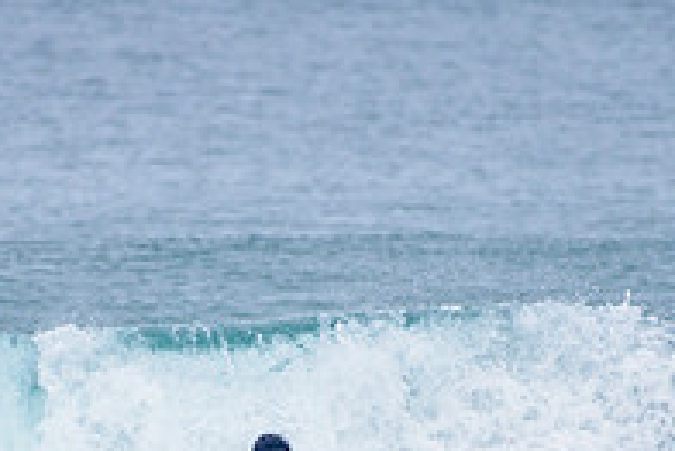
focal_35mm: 1477
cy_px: 542
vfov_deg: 0.9
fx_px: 27713
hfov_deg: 1.4
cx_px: 241
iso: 280
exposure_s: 1/2000
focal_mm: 500
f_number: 5.6
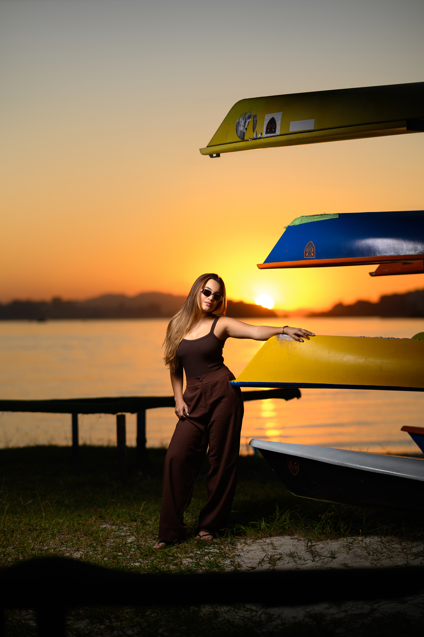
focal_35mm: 85
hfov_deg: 16.0
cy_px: 318
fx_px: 1504
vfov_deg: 23.9
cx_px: 212
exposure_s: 1/1600
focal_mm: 85
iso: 50
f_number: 1.8
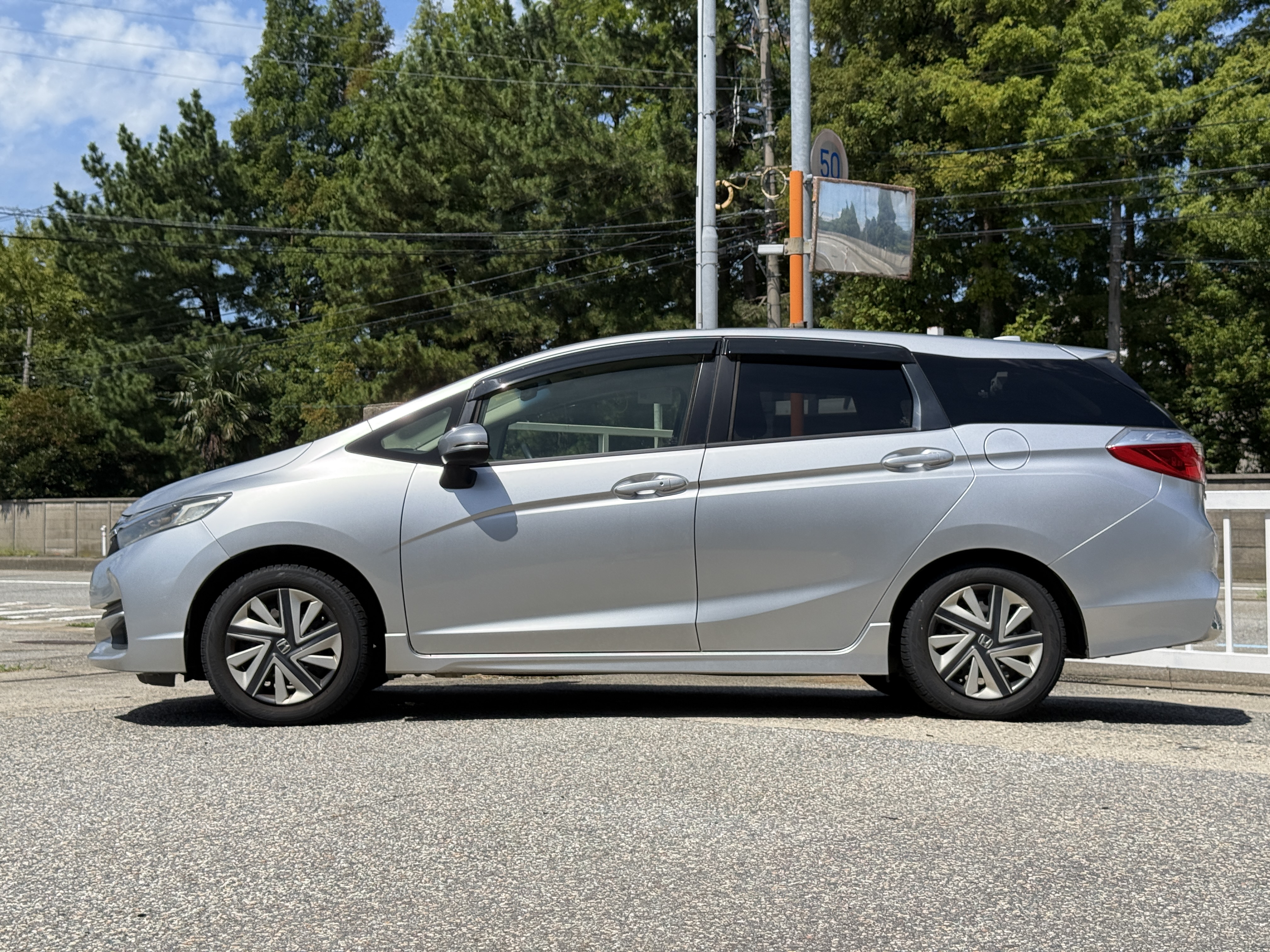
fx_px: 1761
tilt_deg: +1.9
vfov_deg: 30.3
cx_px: 635
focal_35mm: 48
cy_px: 476
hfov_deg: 39.7
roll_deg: +0.3
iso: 64
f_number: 1.78
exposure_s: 1/5208
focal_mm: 6.76
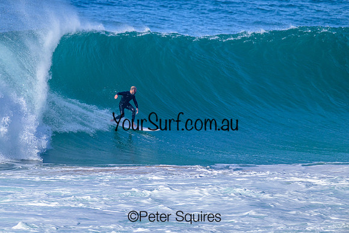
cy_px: 89
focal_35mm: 693
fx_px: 6718
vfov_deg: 2.0
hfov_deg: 3.0
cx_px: 133
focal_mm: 560
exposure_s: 1/2000
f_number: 8
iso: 720
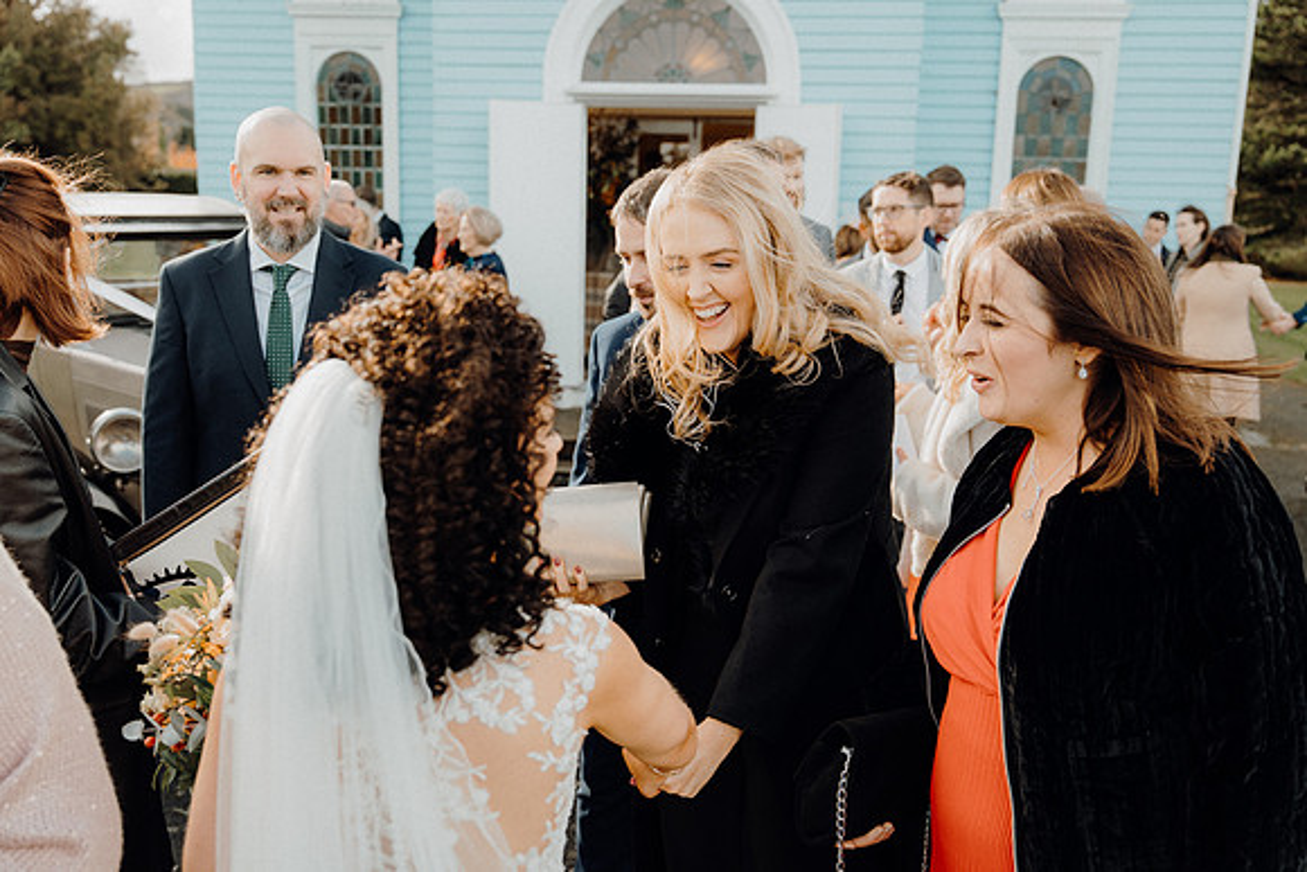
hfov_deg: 57.2
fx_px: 1198
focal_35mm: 33
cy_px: 436
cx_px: 654
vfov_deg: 40.0
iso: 250
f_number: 3.5
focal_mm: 33
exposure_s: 1/500
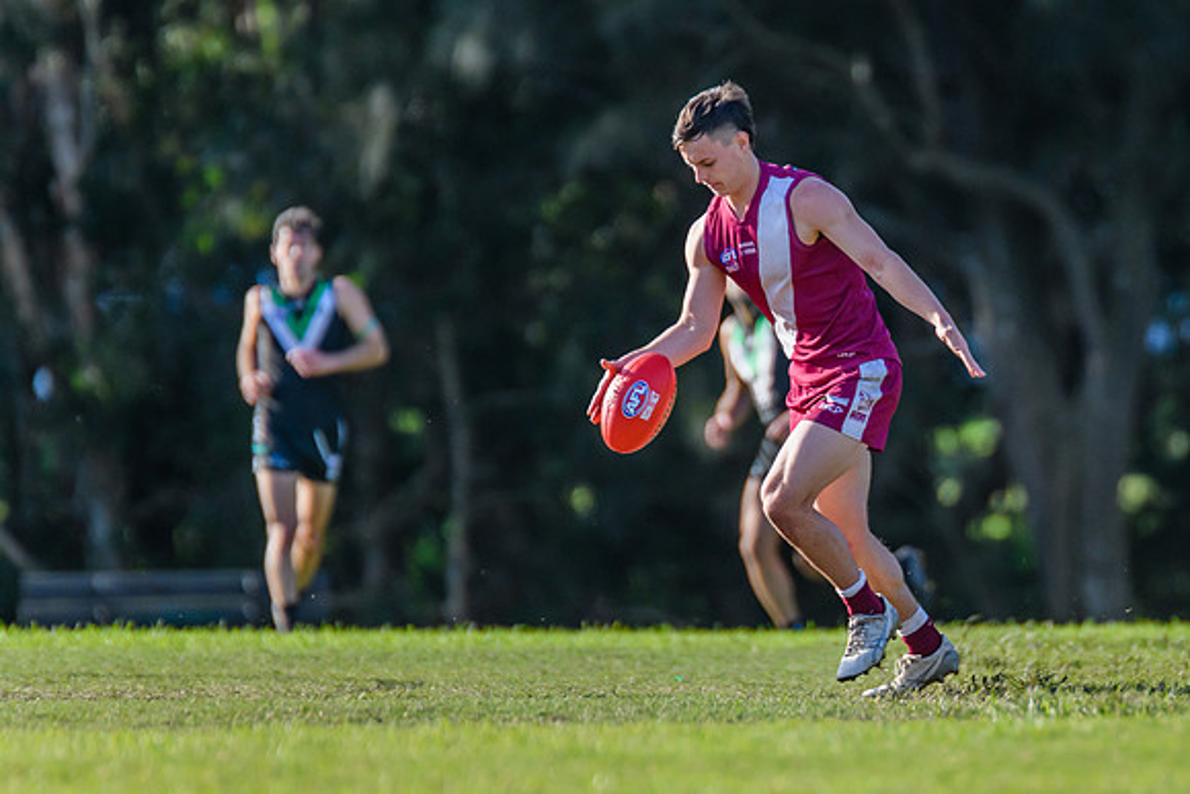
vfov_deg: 2.0
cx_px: 869
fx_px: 22883
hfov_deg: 3.0
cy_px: 439
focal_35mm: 692
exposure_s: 1/2500
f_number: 4.5
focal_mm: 420
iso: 800
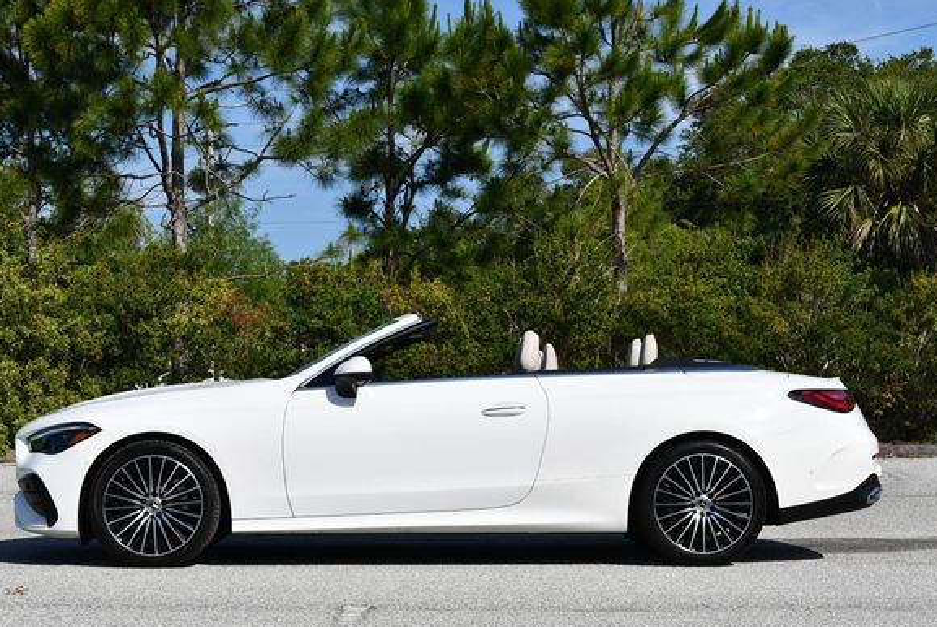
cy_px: 294
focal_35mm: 71
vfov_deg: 19.2
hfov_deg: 28.4
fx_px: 1850
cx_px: 440
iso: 100
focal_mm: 32
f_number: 9
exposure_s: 1/320
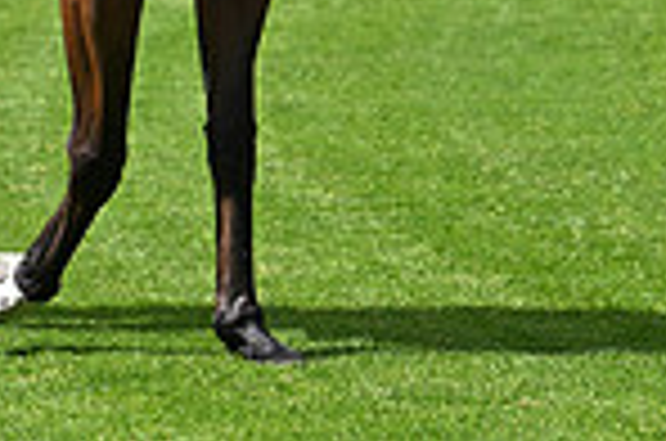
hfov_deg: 3.1
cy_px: -425
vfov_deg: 2.0
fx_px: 12331
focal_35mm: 668
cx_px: 122
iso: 400
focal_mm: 170
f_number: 5.6
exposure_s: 1/1600
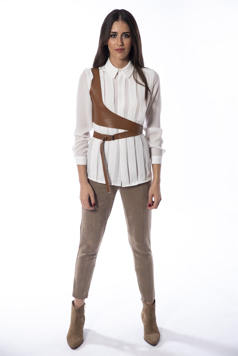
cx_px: 119
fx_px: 614
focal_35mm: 62
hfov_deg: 21.9
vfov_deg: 32.4
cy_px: 178
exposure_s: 1/125
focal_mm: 62
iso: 100
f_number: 7.1
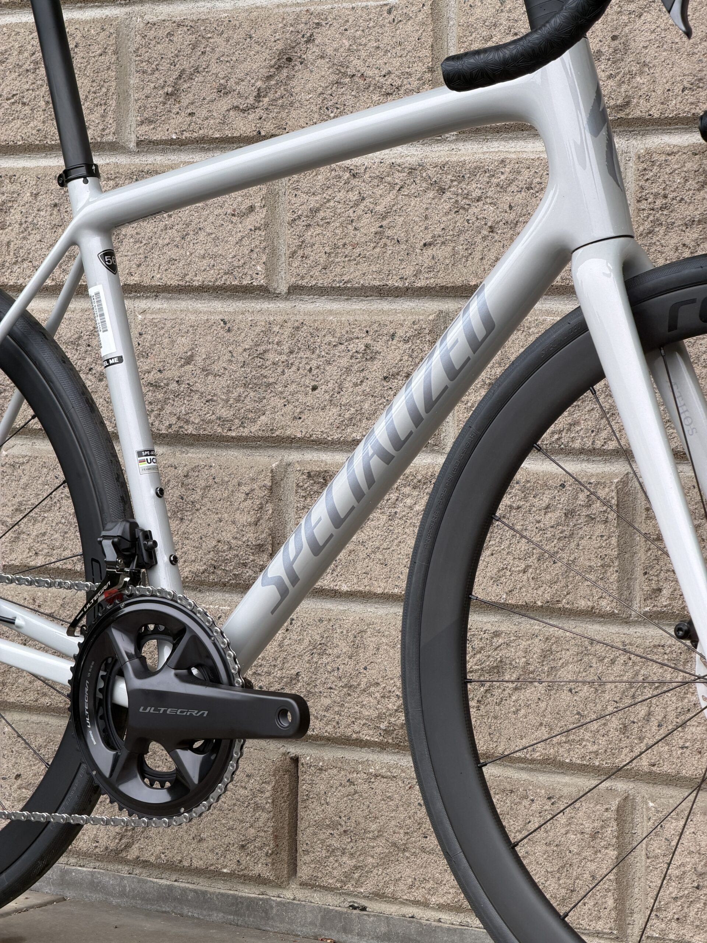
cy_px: 472
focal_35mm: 100
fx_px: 2723
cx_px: 354
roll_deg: +0.1
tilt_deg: -2.5
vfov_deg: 19.6
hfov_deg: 14.8
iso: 50
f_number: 2.8
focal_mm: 16.89
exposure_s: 1/121
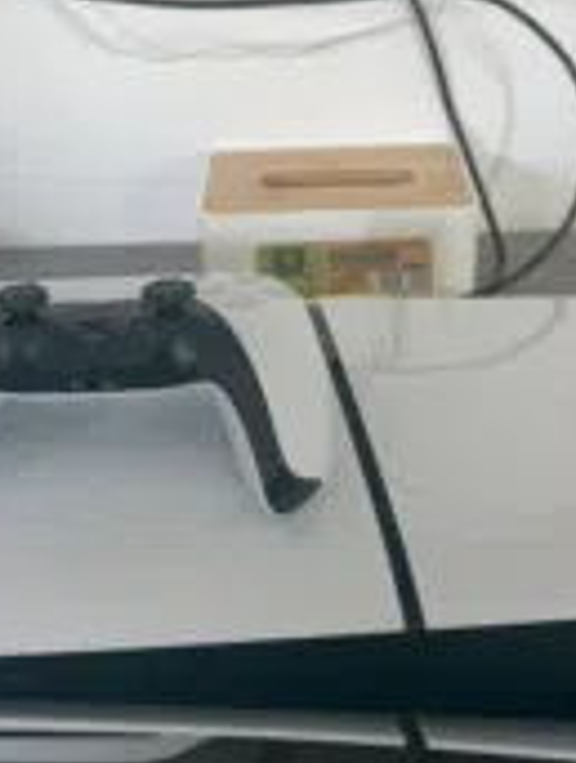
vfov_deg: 34.0
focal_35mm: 56
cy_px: 263
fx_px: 1238
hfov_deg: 26.2
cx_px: 295
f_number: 1.78
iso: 400
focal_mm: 6.76
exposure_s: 1/60
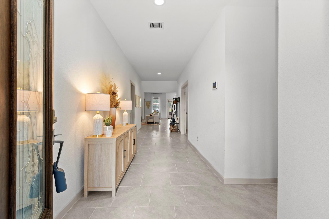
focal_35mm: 15
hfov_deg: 100.4
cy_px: 110
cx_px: 164
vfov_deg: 77.3
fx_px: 137
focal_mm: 10
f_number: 8
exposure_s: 1/5
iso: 320
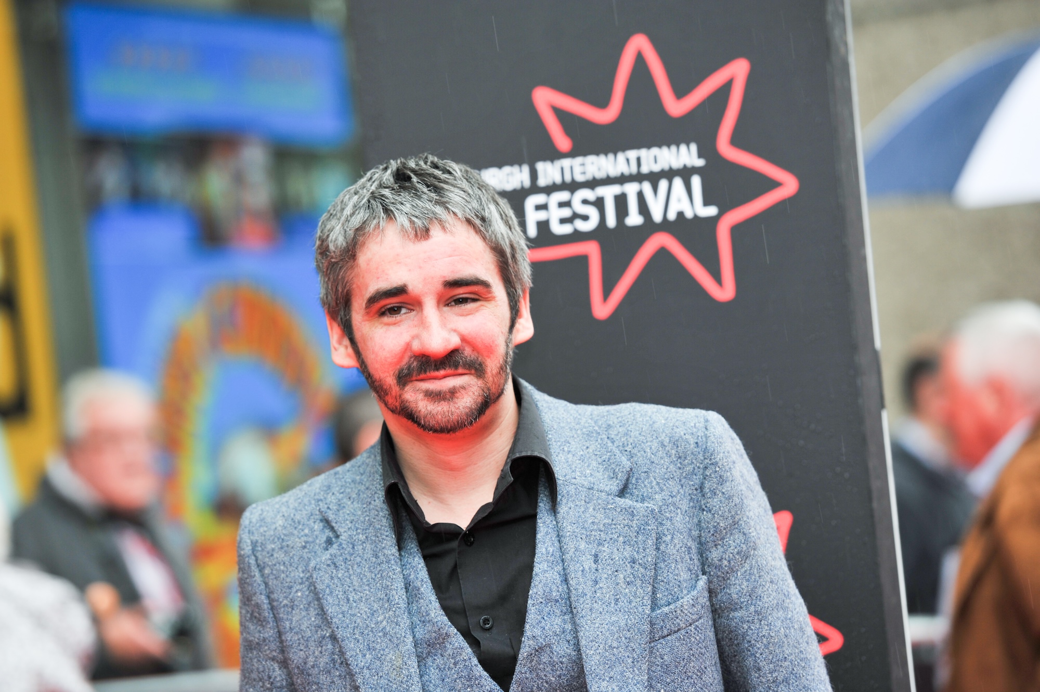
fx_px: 4764
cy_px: 346
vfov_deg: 8.3
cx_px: 520
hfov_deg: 12.5
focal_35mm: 165
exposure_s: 1/160
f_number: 4
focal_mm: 165
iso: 250
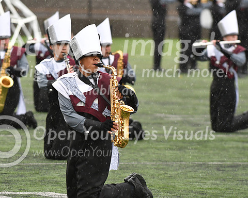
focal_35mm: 340
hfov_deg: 5.7
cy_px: 99
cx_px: 99
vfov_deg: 4.6
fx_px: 2496
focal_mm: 200
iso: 1000
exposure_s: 1/640
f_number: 4
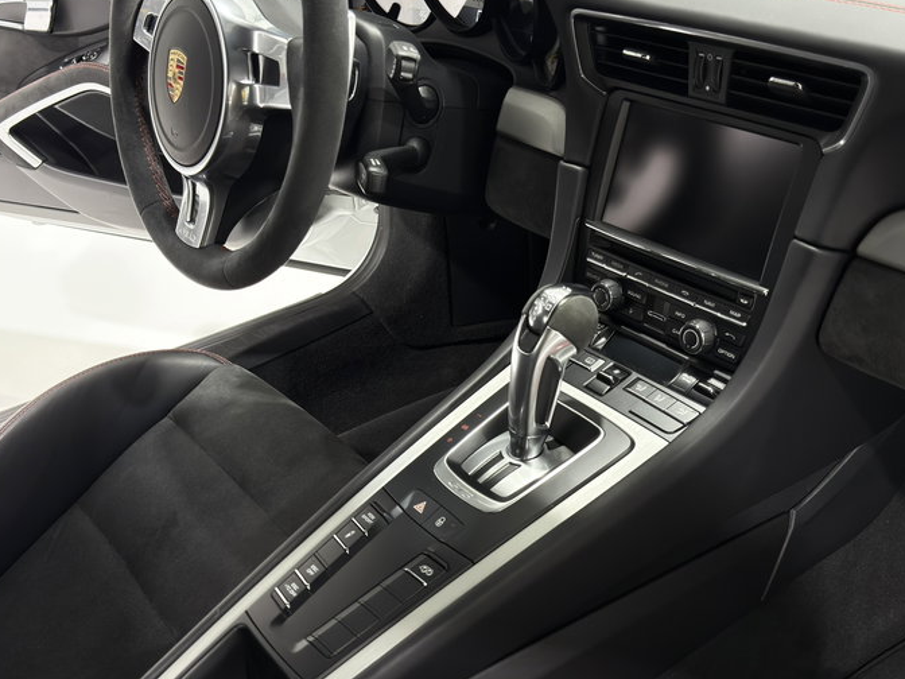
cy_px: 379
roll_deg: +4.6
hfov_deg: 46.8
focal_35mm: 40
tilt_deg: -31.4
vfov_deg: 35.9
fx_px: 1046
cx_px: 436
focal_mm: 6.76
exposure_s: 1/60
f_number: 1.78
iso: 100
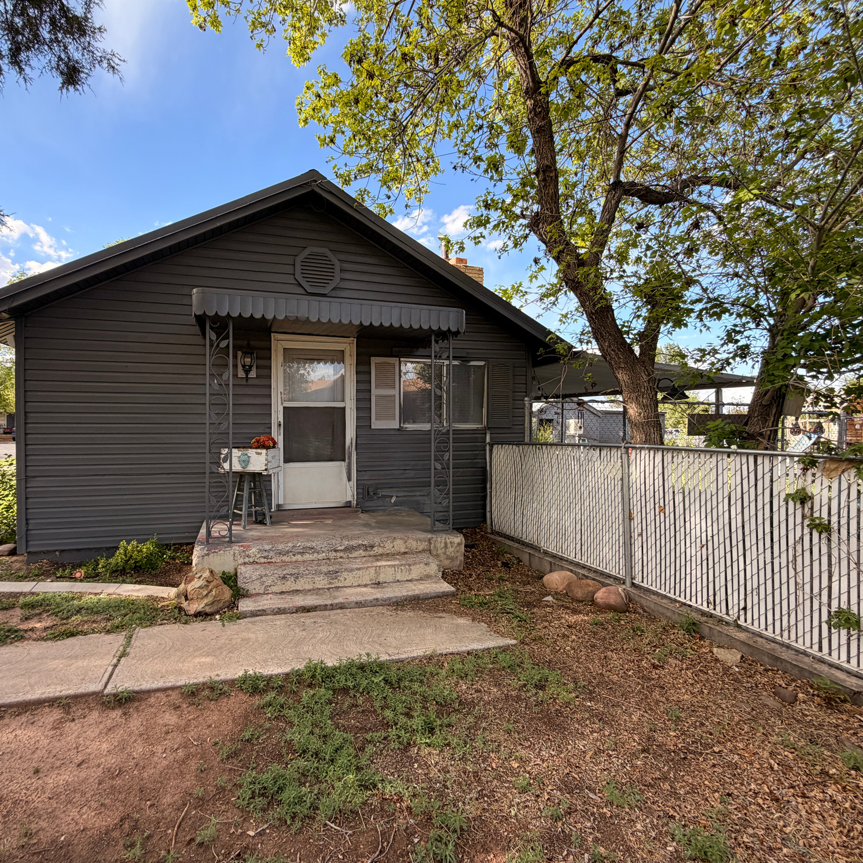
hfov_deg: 83.4
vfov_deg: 84.0
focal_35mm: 17
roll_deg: +0.0
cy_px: 429
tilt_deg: -0.8
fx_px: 479
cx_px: 365
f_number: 2.2
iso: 50
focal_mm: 2.22
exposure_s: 1/372
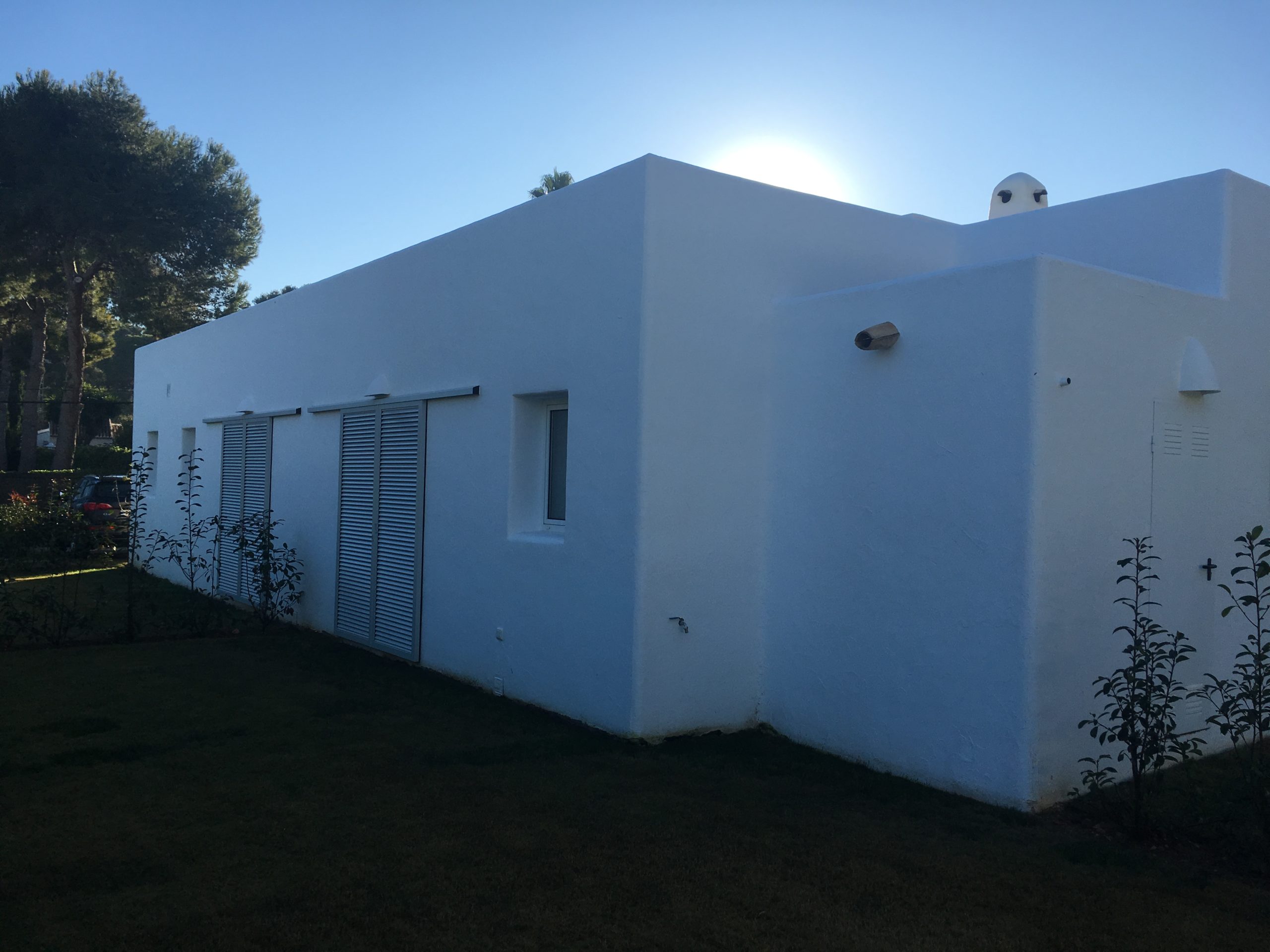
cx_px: 635
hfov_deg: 61.7
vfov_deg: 48.2
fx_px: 1064
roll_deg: -1.0
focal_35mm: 29
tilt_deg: +0.9
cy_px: 476
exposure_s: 1/1261
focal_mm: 4.15
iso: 25
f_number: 2.2
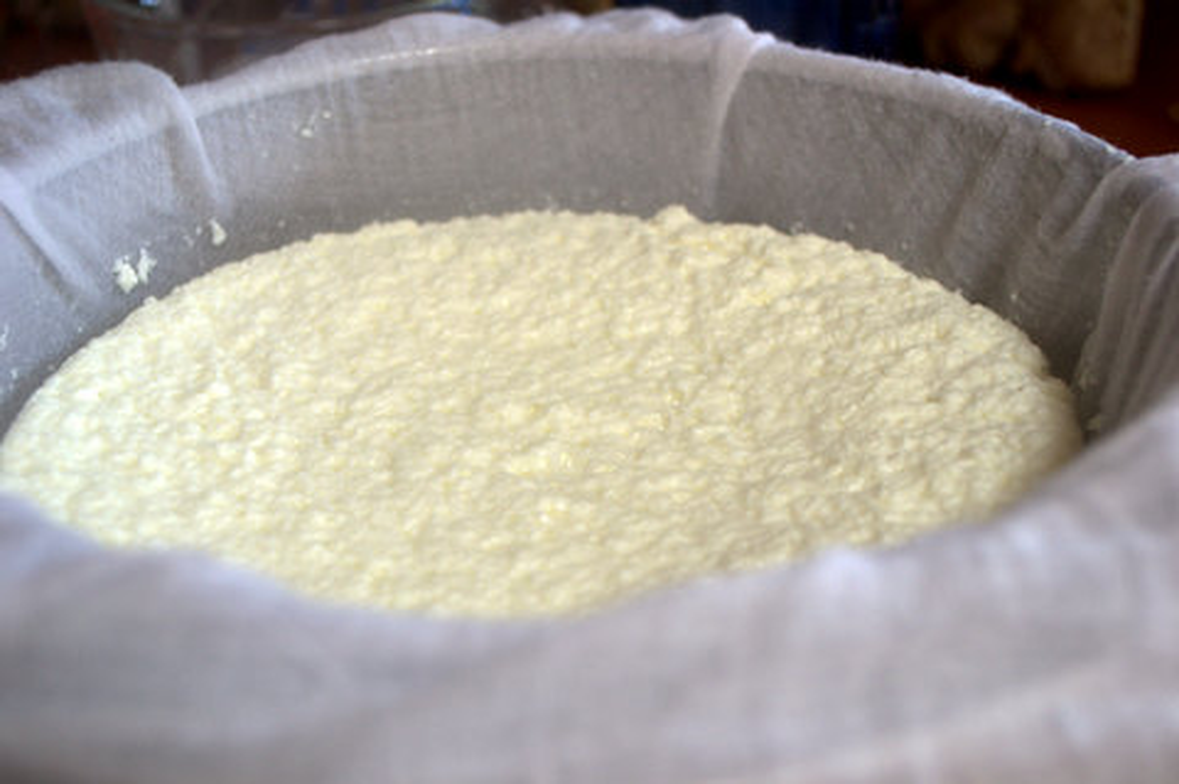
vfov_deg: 28.0
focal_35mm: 48
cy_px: 392
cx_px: 590
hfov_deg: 41.2
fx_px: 1570
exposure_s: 1/20
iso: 400
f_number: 4.8
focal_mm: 32
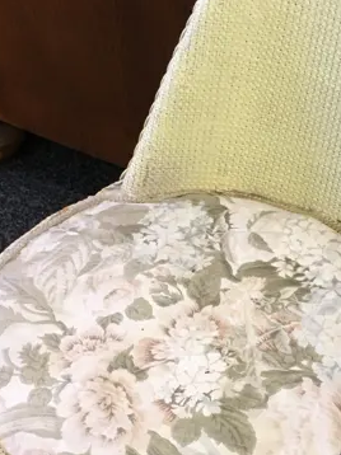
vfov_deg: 23.5
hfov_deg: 17.5
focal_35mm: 83
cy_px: 305
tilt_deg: -45.6
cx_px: 312
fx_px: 1091
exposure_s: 1/17
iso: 40
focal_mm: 4.15
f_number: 2.2
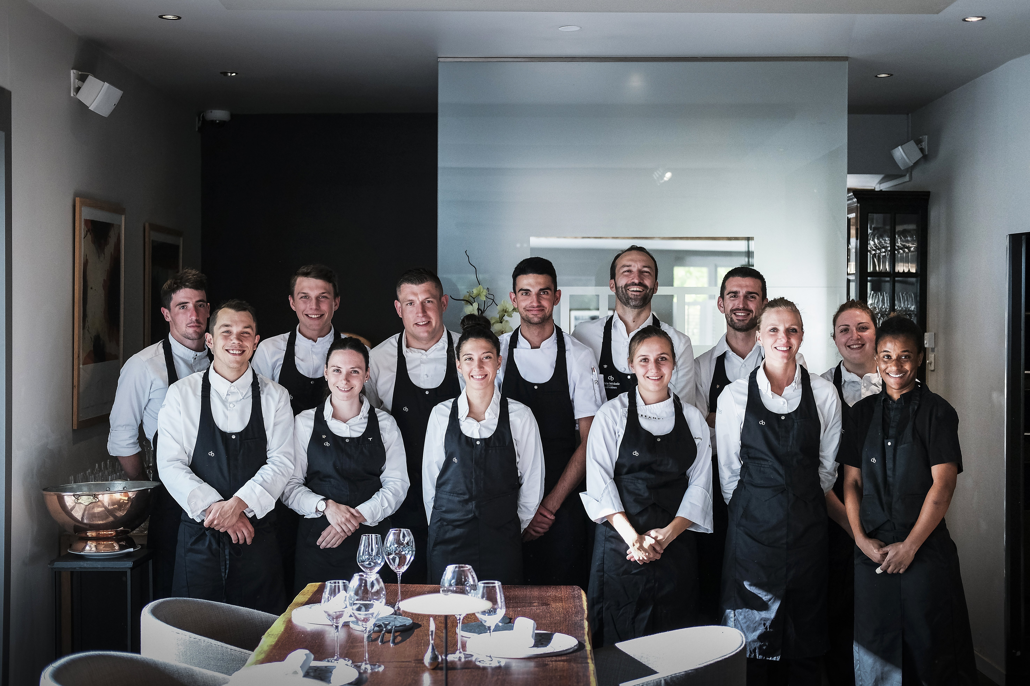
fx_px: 1516
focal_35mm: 53
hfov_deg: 37.5
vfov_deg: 25.5
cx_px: 515
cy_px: 343
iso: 800
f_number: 2
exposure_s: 1/500
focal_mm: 35
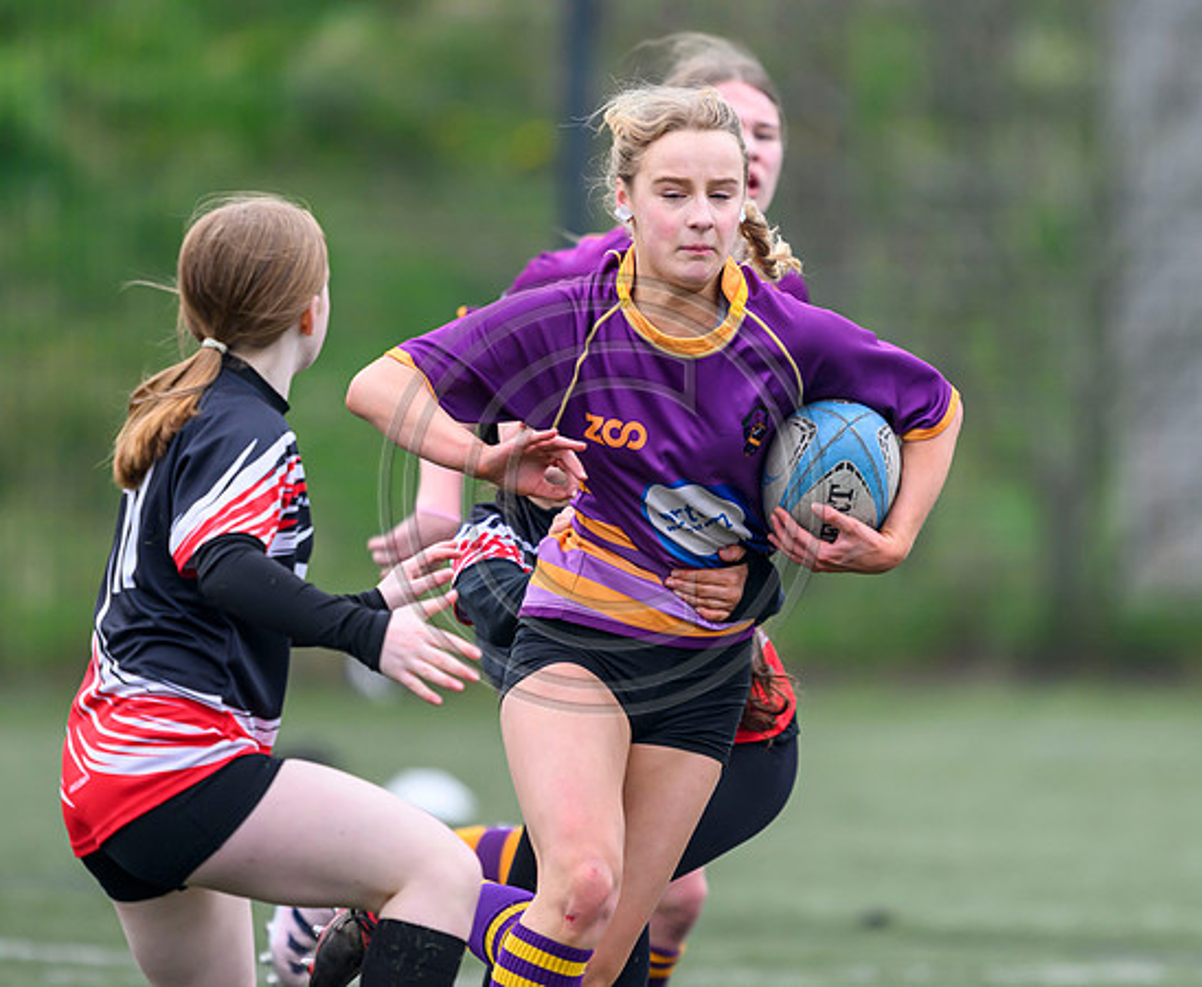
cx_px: 736
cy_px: 548
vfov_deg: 1.9
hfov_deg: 2.3
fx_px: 30488
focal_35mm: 848
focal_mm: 560
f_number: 4
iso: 800
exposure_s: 1/1600
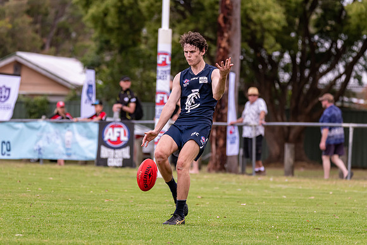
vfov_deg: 4.2
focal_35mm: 328
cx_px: 154
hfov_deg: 6.3
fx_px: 3342
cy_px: 115
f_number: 6.3
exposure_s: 1/1000
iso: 1250
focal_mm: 280
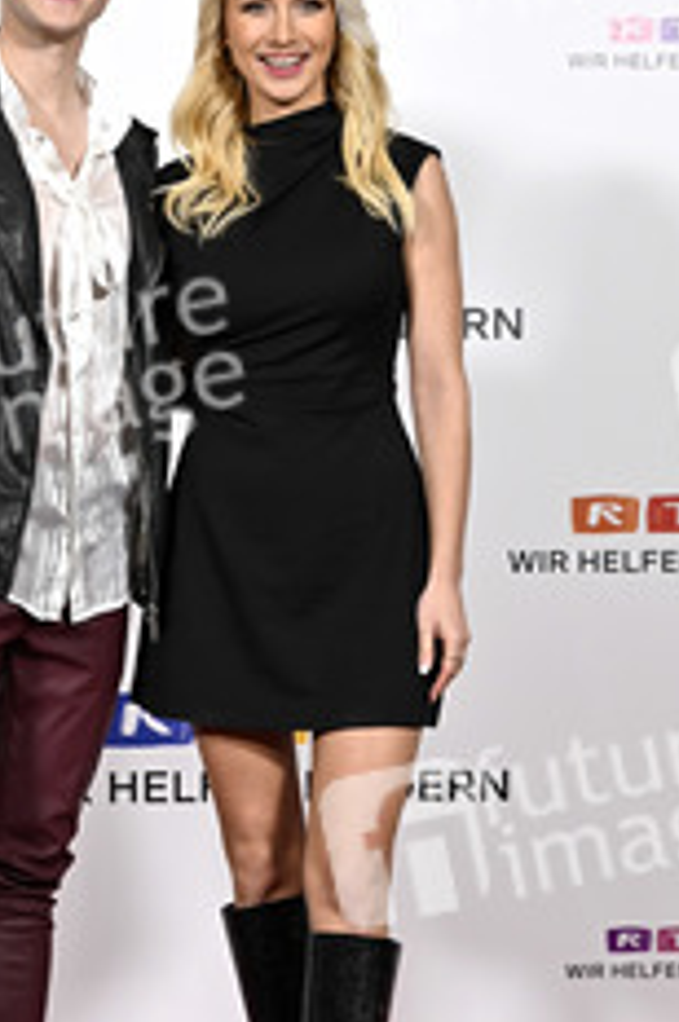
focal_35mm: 93
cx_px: 146
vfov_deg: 21.9
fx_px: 2639
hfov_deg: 14.6
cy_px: 604
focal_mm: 54
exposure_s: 1/320
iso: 1000
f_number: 4
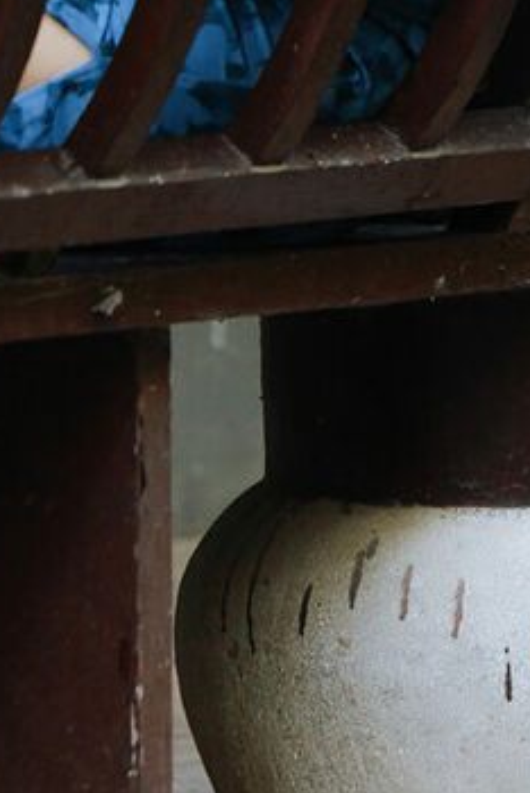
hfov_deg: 2.5
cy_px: -502
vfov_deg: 3.7
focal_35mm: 553
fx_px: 12187
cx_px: 360
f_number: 2.8
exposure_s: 1/200
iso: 1250
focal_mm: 124
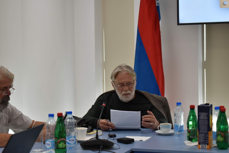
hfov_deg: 24.6
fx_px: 525
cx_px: 114
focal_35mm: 82
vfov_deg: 16.6
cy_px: 76
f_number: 5.6
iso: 400
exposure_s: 1/60
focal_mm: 55
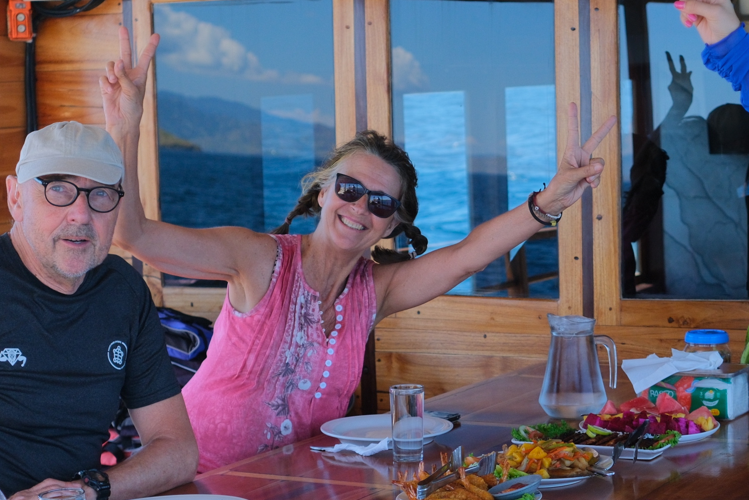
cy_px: 259
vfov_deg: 15.9
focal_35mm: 86
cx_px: 462
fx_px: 1790
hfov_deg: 23.6
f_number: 2.8
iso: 640
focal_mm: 27
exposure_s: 1/1000
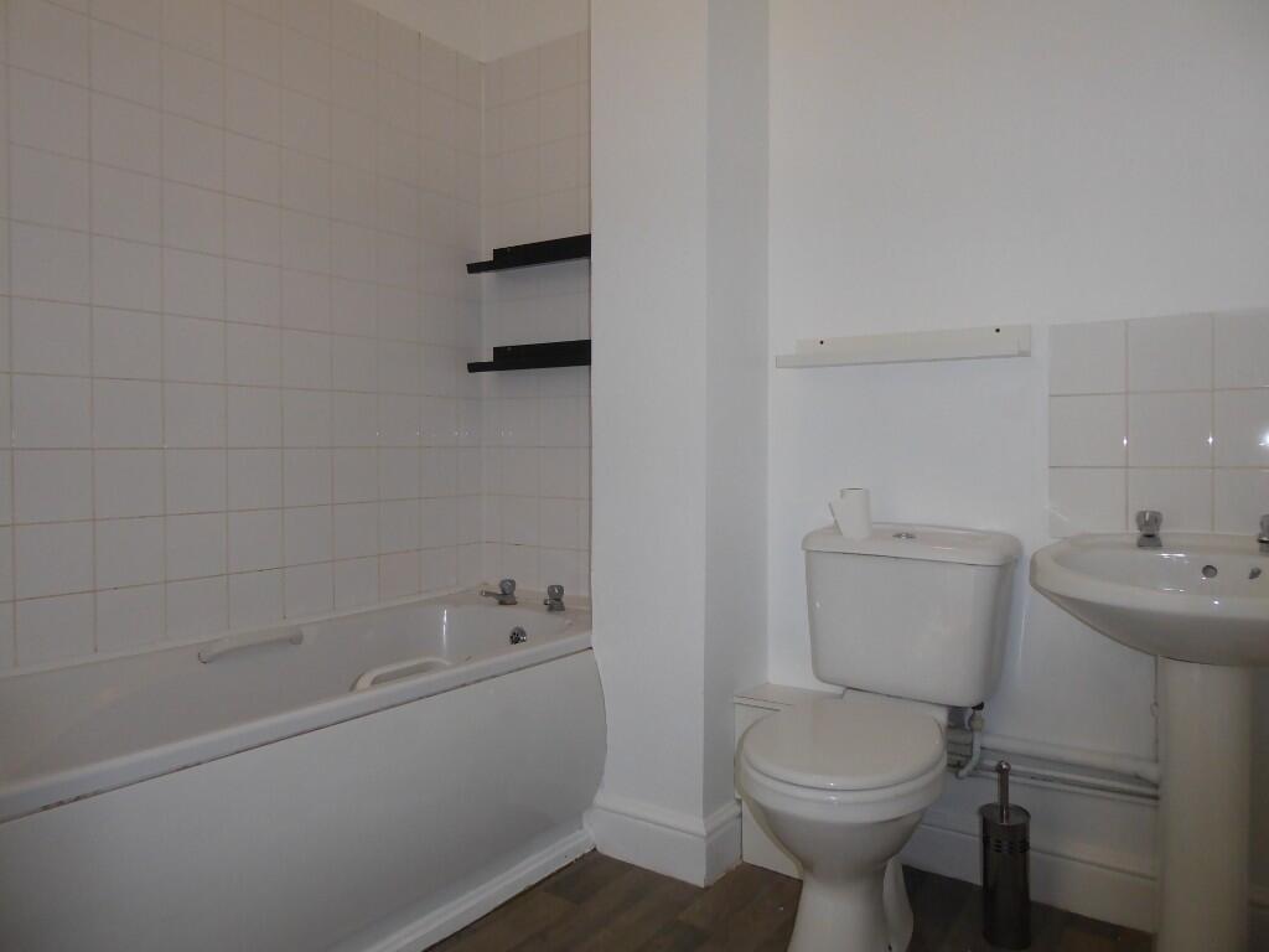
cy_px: 476
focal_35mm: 25
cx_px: 634
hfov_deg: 69.4
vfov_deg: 54.9
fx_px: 916
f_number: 3.3
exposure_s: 1/60
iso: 250
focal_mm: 4.3
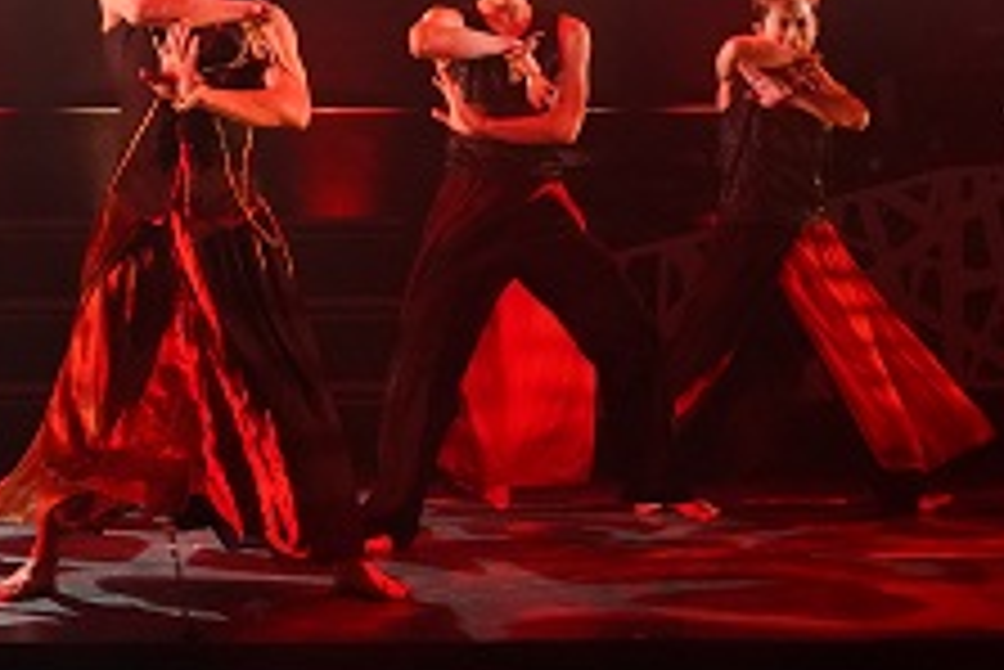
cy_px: 90
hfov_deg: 17.6
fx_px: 3209
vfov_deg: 11.9
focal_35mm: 115
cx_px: 167
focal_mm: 38
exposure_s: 1/250
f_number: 6.3
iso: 6400
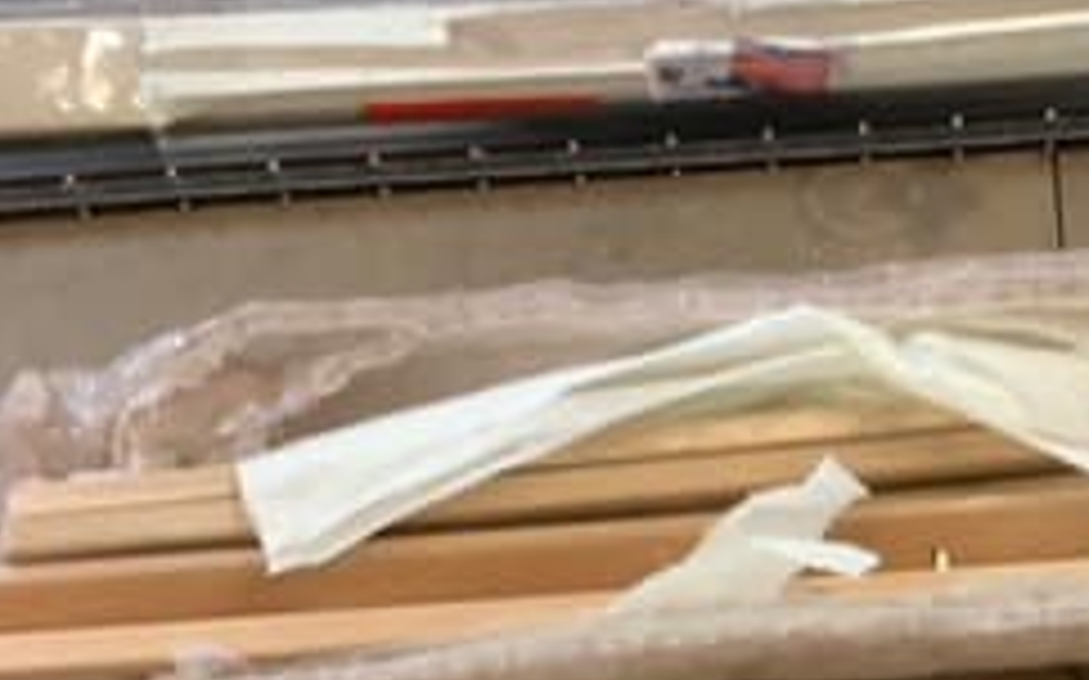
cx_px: 1048
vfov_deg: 18.8
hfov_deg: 28.6
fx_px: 2017
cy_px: 588
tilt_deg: -54.1
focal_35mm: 68
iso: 320
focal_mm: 3.3
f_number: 2.4
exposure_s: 1/33
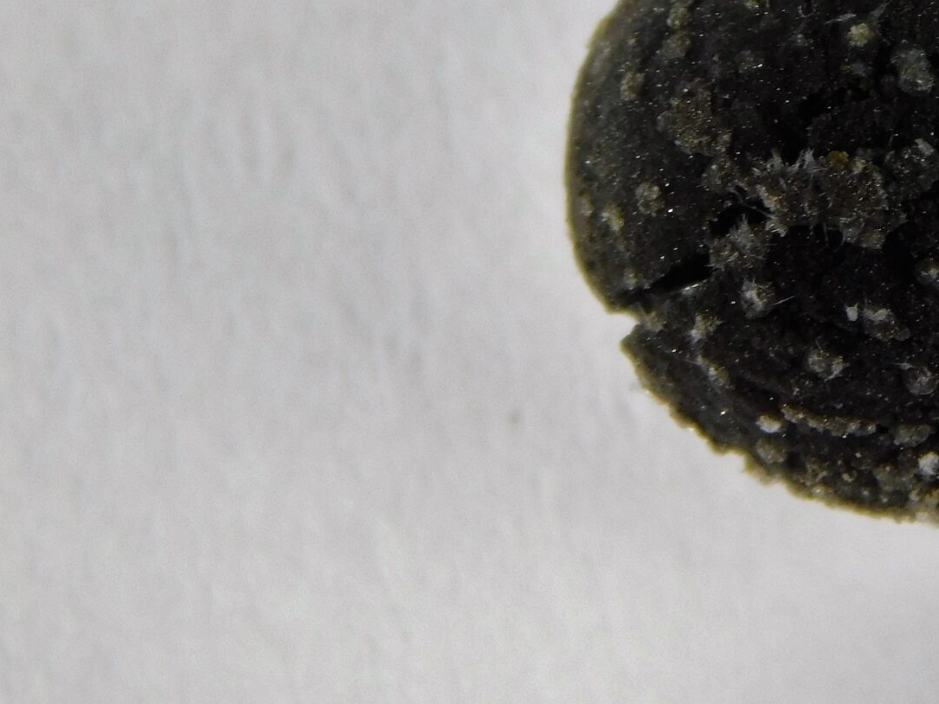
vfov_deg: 3.4
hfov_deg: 4.6
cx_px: 1005
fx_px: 11774
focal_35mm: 434
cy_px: 50
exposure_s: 1/60
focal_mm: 32.7
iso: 125
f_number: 5.4
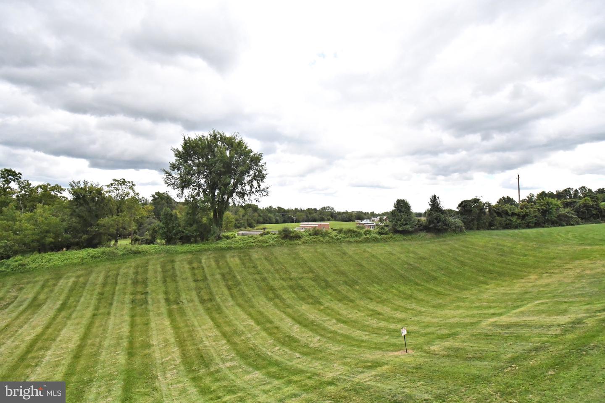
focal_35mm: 17
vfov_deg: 70.4
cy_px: 202
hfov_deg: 93.3
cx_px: 302
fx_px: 286
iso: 4000
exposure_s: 1/8000
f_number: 7.1
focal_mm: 11.5
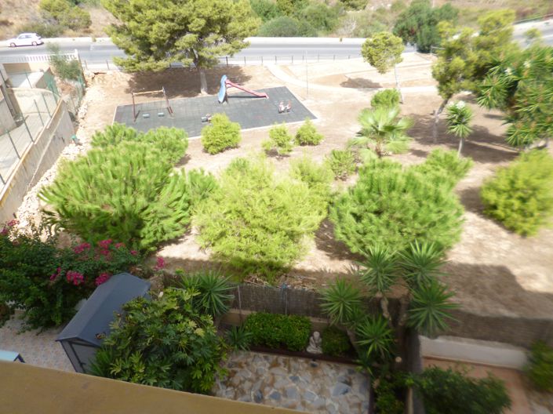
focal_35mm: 24
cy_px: 207
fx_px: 383
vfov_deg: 56.8
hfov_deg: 71.6
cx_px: 276
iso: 100
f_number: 2.5
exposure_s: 1/640
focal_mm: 4.3
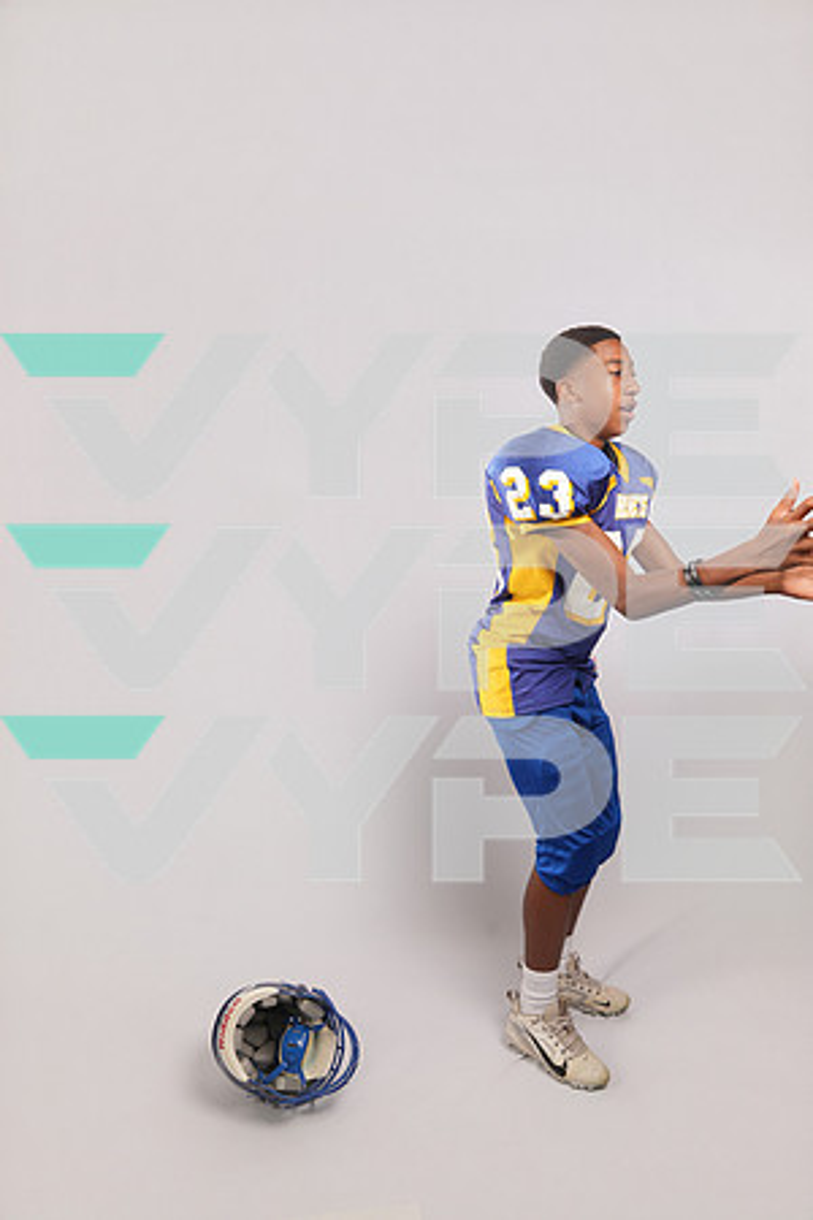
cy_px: 610
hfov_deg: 53.1
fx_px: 813
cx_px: 406
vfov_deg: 73.7
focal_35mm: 24
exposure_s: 1/100
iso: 200
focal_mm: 24
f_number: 7.1
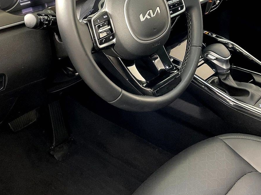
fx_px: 392
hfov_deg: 36.8
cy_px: 29
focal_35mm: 52
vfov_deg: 27.3
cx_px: 129
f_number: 1.8
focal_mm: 3
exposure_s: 1/40
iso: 320
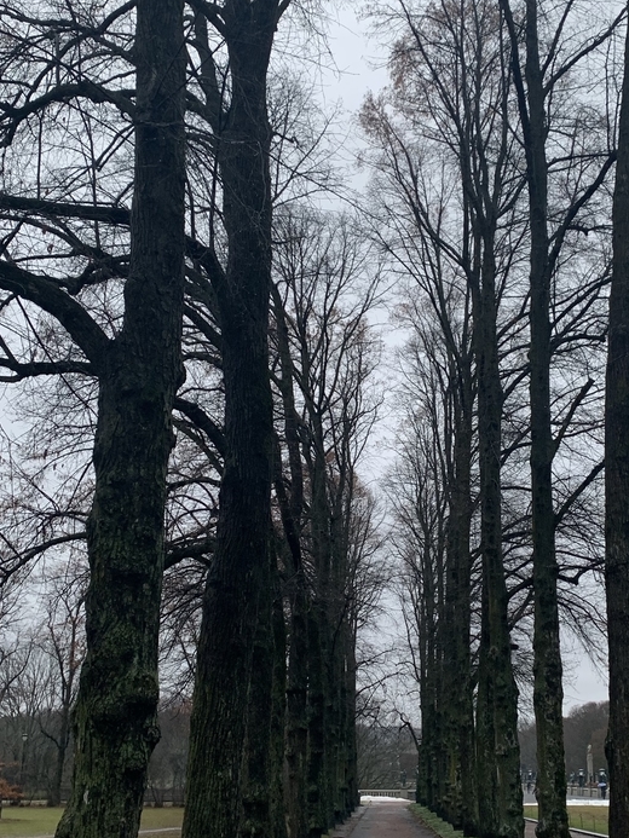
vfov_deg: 42.1
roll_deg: -0.1
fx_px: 1090
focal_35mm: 45
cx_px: 406
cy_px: 439
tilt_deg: +19.1
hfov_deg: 32.0
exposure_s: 1/91
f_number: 1.8
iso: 100
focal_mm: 4.25
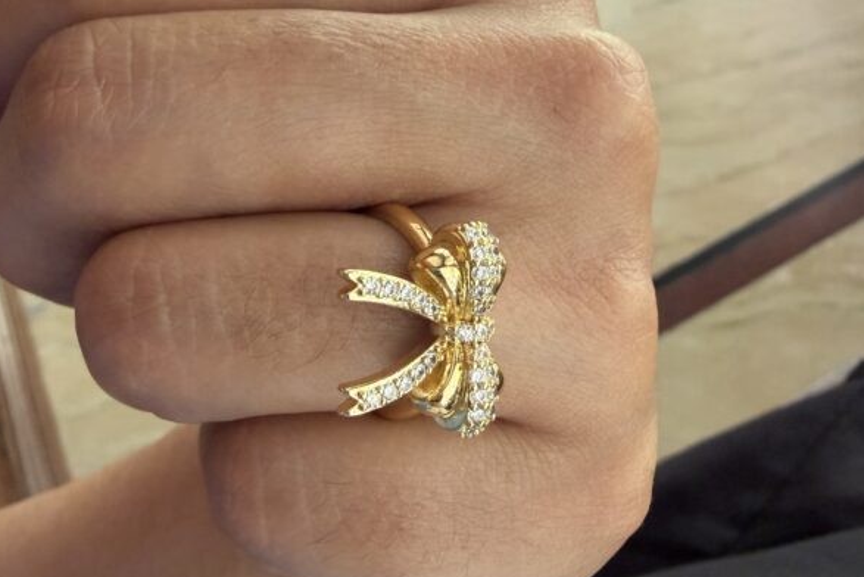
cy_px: 281
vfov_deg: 38.9
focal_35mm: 34
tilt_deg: -54.4
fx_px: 816
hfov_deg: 55.8
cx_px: 427
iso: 320
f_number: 2.2
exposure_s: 1/71
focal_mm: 2.22
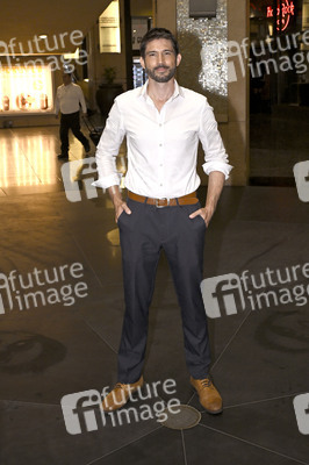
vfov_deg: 54.5
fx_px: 451
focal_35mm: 35
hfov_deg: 37.8
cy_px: 232
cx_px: 154
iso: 1600
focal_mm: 35
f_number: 5.6
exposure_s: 1/320
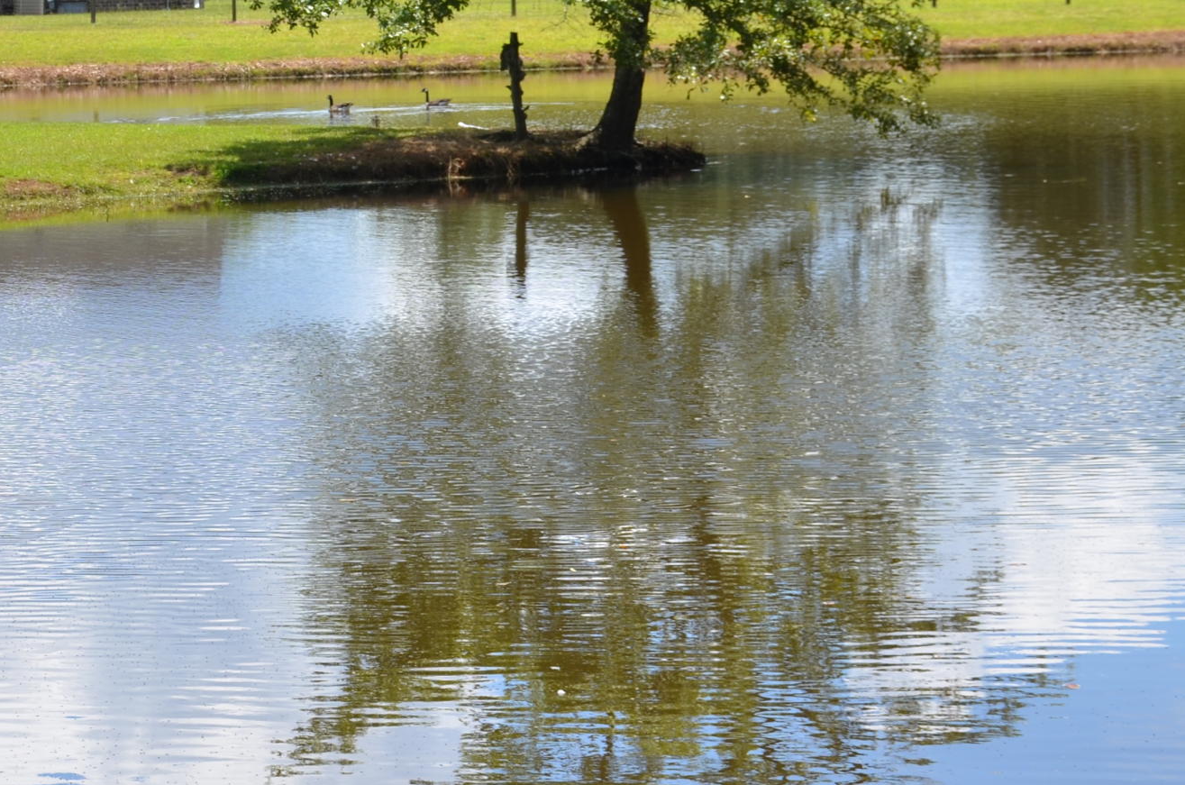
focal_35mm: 130
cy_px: 81
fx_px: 4270
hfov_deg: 15.6
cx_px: 96
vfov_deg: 10.4
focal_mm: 38
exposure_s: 1/250
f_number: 8
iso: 100
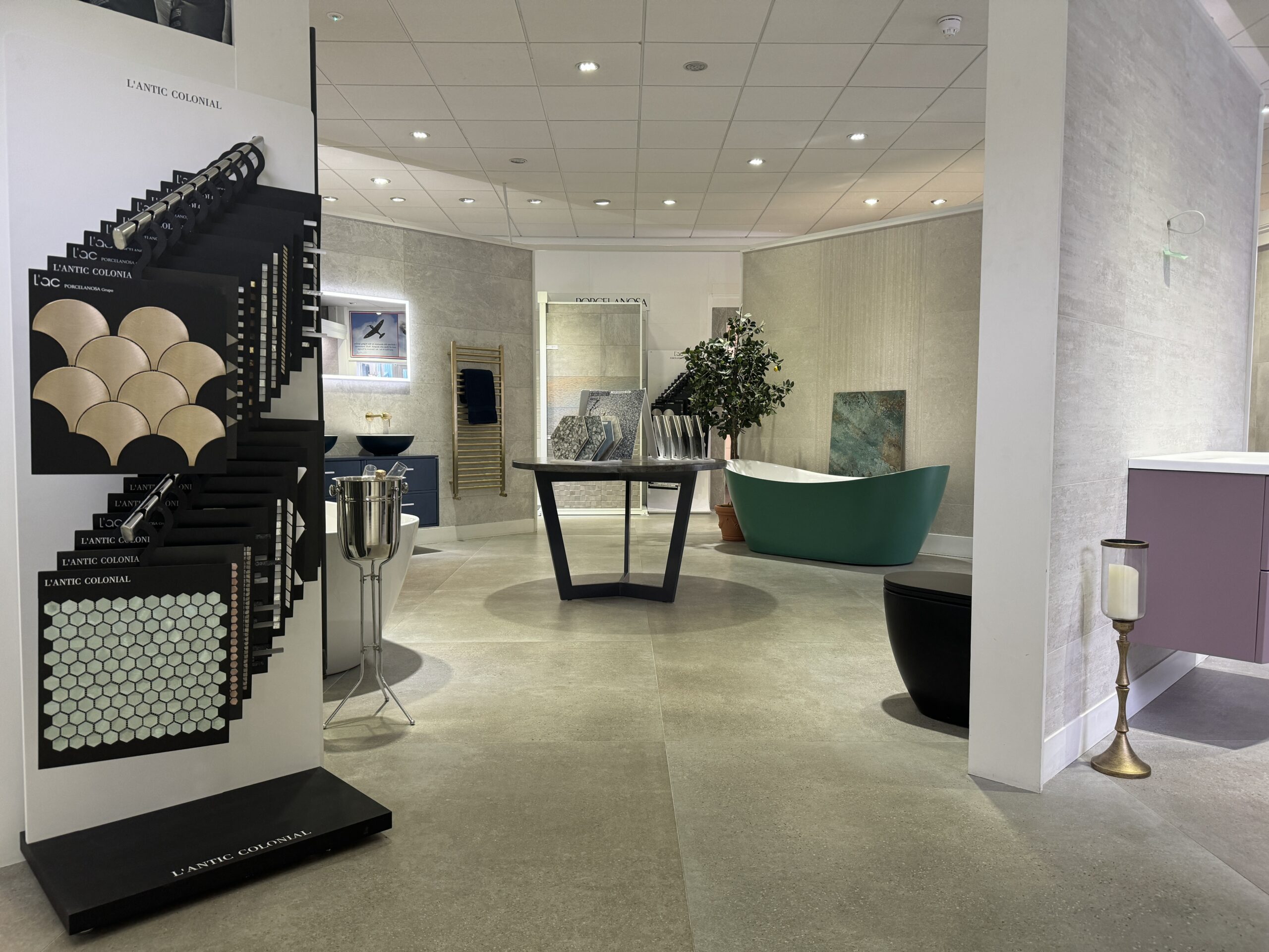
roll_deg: -0.4
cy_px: 476
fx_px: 880
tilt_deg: -3.5
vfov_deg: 56.8
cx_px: 634
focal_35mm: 24
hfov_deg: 71.6
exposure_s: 1/100
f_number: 1.78
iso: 200
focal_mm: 6.86
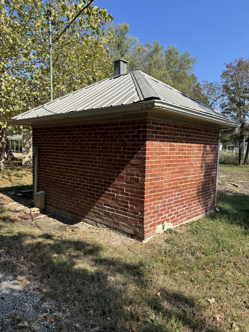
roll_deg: -1.3
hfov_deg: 56.8
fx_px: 230
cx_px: 124
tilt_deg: -2.8
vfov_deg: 71.6
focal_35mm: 24
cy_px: 166
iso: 80
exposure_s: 1/3096
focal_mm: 6.76
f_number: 1.78
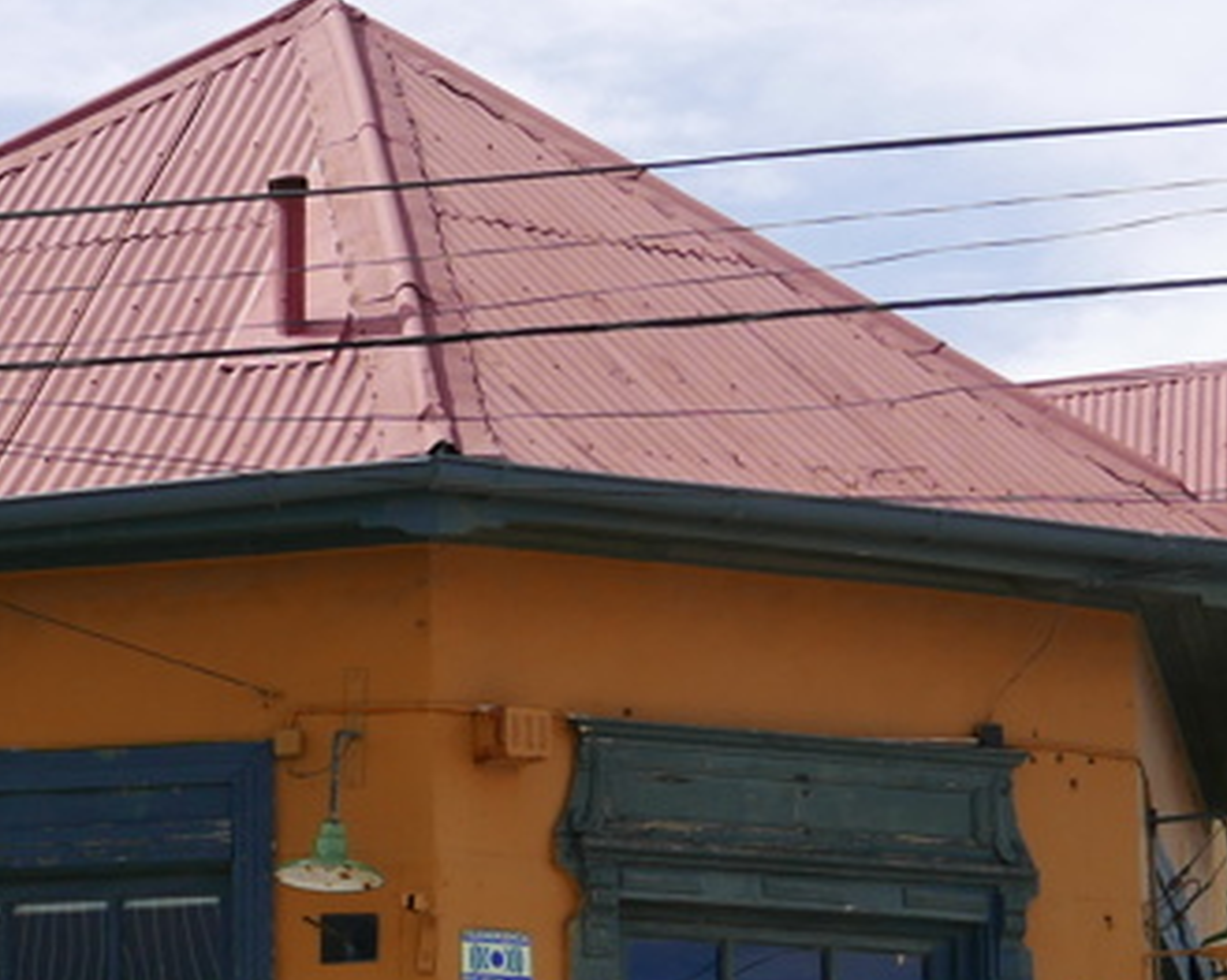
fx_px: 5083
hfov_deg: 13.3
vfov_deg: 10.9
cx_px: -352
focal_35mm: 140
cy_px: 1066
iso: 200
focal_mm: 18.6
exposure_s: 1/800
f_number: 5.6
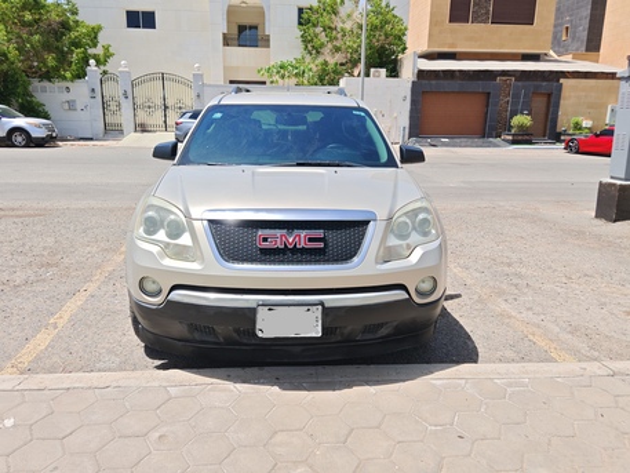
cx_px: 315
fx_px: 492
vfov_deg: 51.4
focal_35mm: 27
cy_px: 236
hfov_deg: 65.3
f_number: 1.9
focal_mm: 6.67
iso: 50
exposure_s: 1/1600
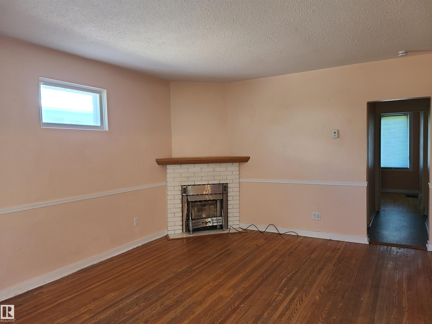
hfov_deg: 67.3
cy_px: 162
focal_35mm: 26
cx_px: 216
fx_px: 324
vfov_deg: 53.1
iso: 200
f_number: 1.8
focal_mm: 5.4
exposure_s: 1/60
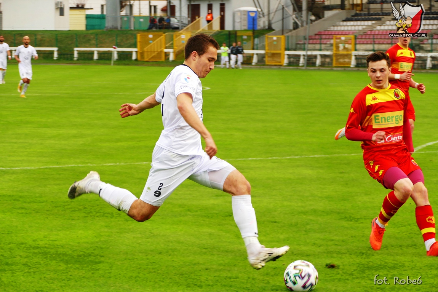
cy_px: 146
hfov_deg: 14.2
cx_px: 219
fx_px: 1752
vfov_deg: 9.5
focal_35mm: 144
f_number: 3.9
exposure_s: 1/500
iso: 320
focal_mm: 52.4
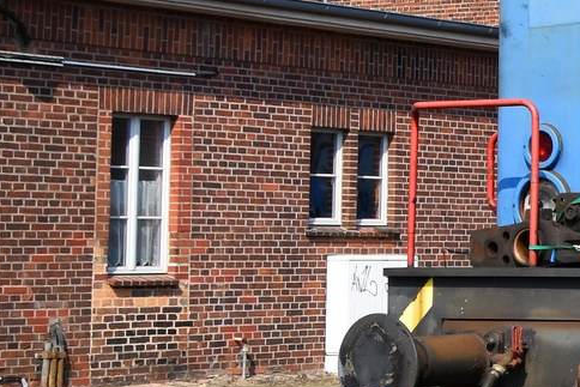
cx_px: 1146
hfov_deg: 13.9
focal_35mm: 125
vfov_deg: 10.9
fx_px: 2014
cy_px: 77
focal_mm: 21
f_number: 8
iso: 220
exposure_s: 1/500
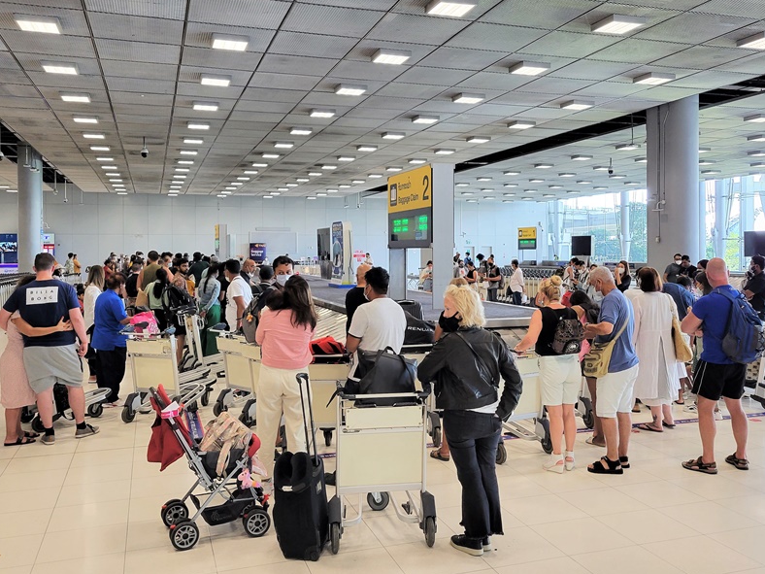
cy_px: 251
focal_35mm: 33
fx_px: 729
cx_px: 408
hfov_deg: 55.3
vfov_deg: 42.9
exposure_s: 1/100
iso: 200
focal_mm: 5.4
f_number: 1.8
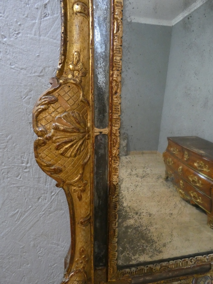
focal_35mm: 20
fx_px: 164
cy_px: 142
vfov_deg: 81.7
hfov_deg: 66.0
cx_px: 106
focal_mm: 3.6
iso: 800
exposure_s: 1/125
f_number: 2.8
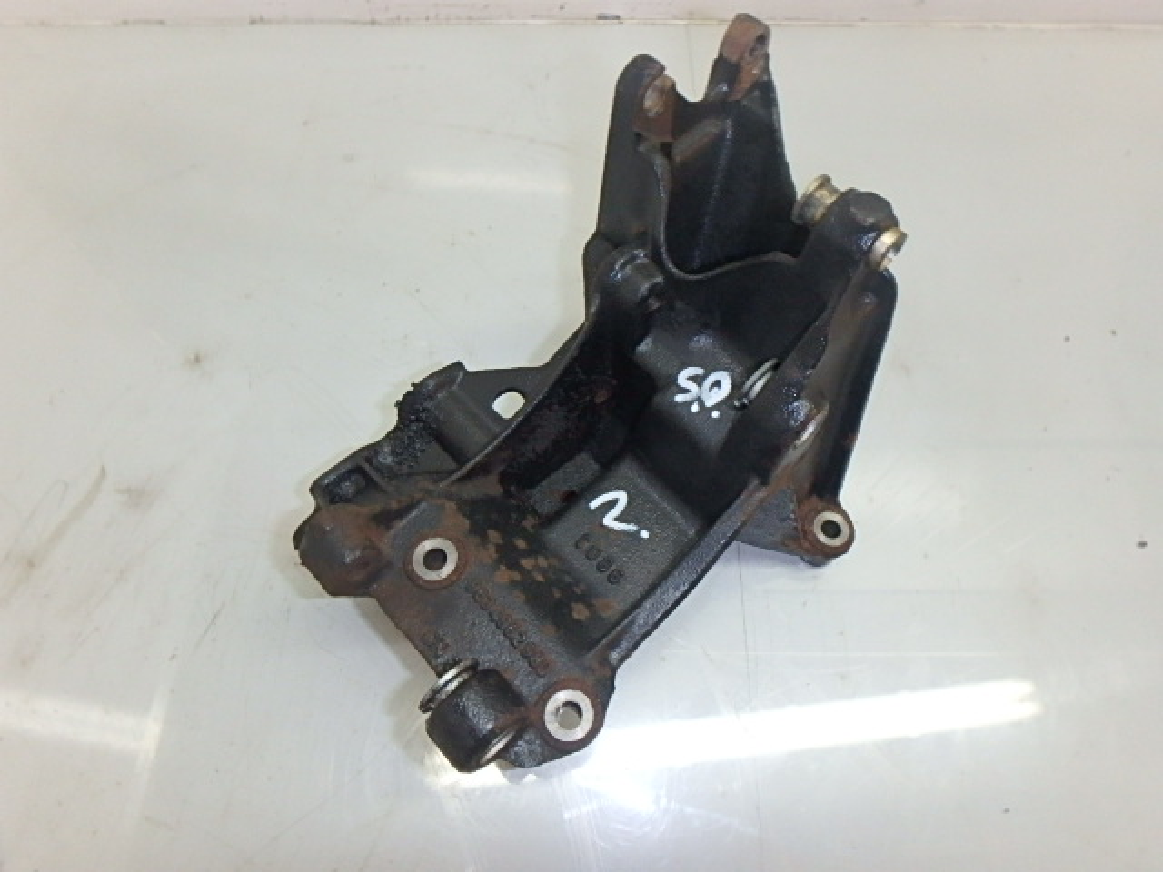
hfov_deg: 79.0
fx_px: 706
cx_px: 582
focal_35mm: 21
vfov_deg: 63.4
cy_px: 436
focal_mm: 3.7
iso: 400
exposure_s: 1/30
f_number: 6
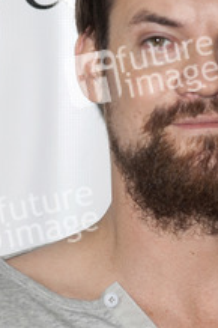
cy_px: 147
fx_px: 1037
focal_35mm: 114
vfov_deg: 18.0
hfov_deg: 11.9
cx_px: 186
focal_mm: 62
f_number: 4.5
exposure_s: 1/400
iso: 400
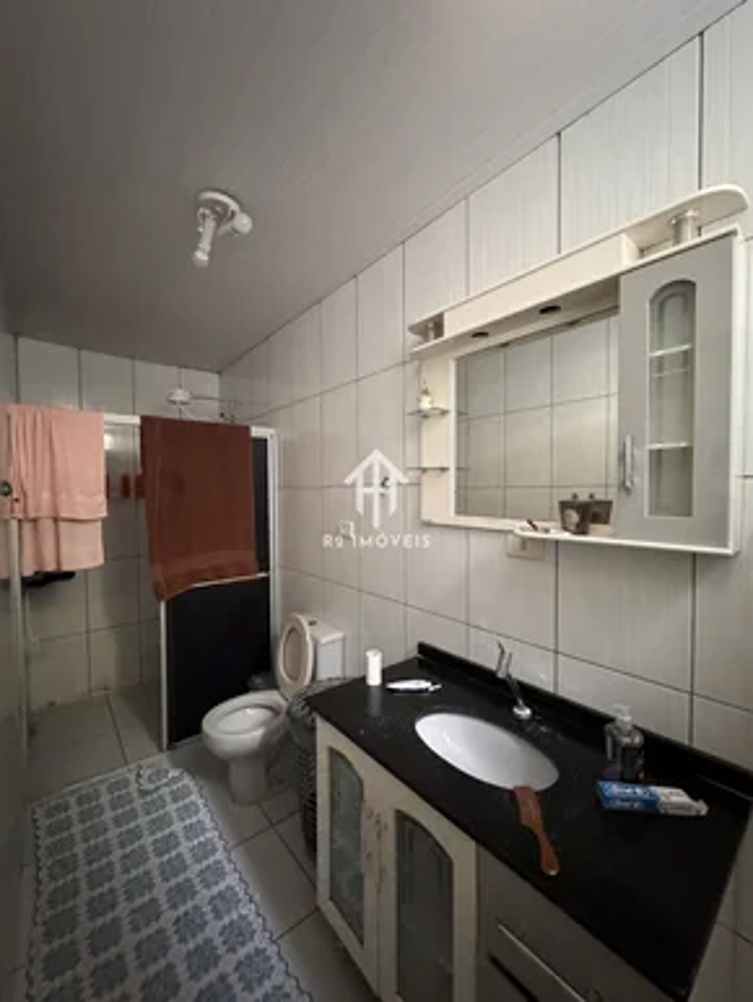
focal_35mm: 14
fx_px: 406
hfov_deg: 85.7
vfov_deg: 102.0
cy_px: 501
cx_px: 376
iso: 1250
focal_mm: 2.22
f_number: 2.2
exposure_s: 1/49
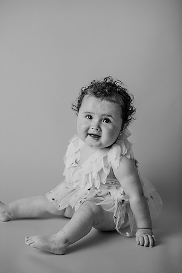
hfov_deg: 16.1
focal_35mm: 85
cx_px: 91
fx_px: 645
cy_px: 136
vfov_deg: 23.9
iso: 100
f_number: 2.8
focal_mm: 85
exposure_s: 1/160
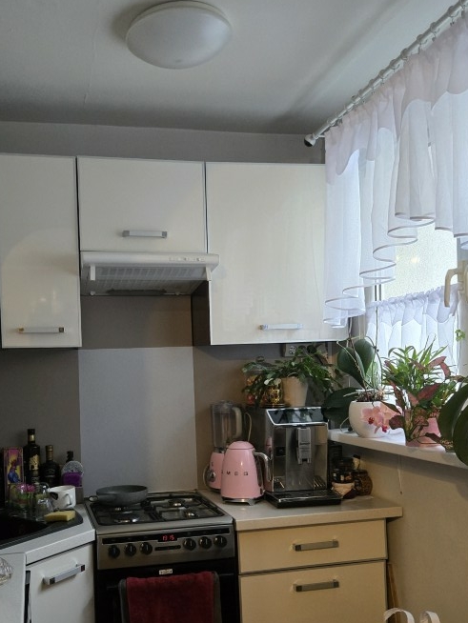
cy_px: 400
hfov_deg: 39.4
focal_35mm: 36
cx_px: 175
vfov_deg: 50.7
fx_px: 649
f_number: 1.8
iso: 800
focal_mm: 5.4
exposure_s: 1/100
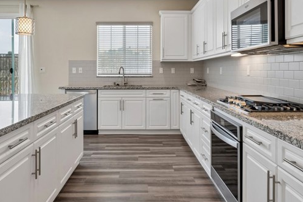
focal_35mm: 29
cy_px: 64
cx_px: 145
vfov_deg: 44.1
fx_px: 244
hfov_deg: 63.7
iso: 100
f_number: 13
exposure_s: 1/6
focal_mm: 14
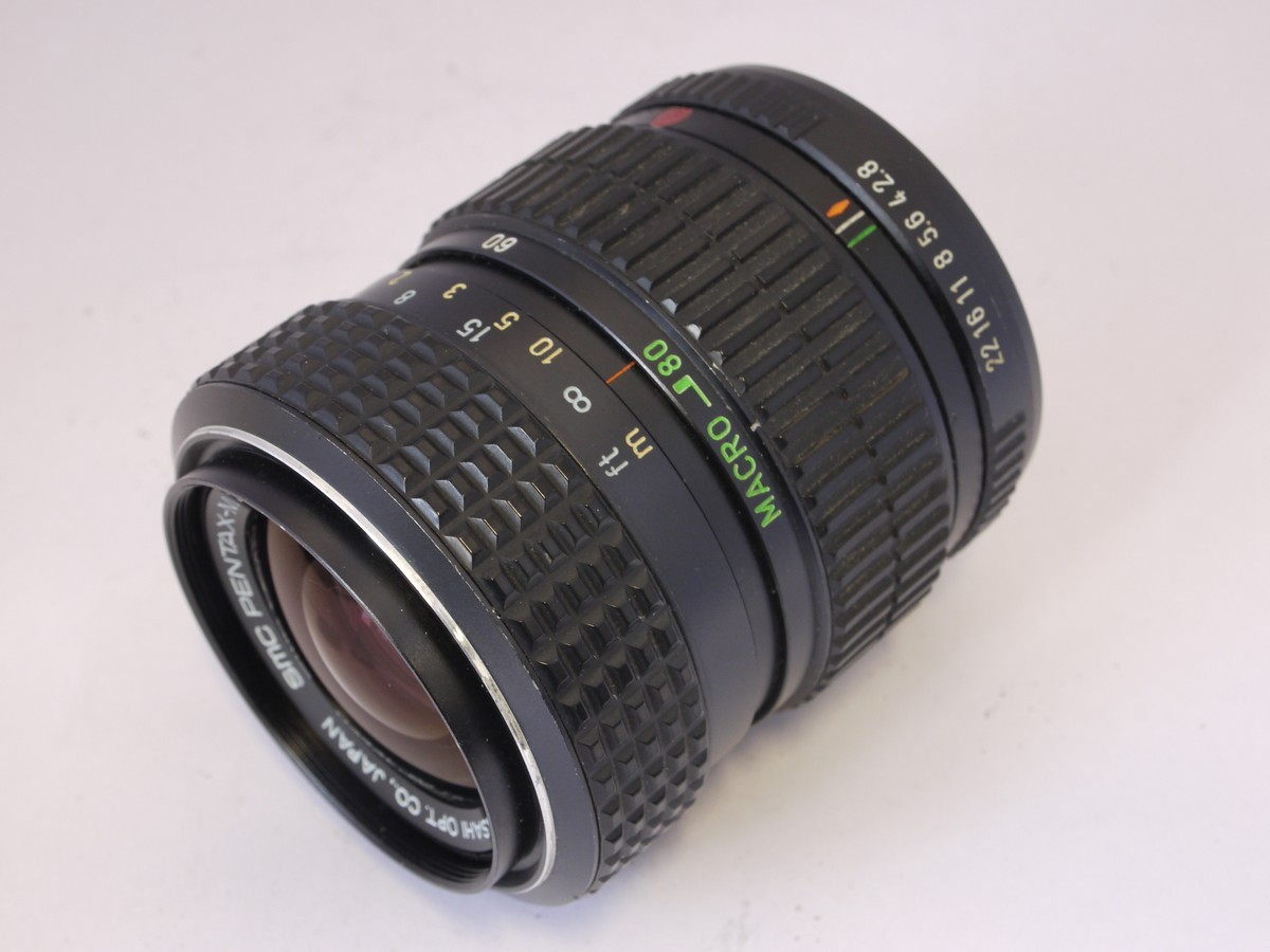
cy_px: 476
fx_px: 2275
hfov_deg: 31.2
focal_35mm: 62
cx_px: 635
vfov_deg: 23.7
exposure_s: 1/6
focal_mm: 31
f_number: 10
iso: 400
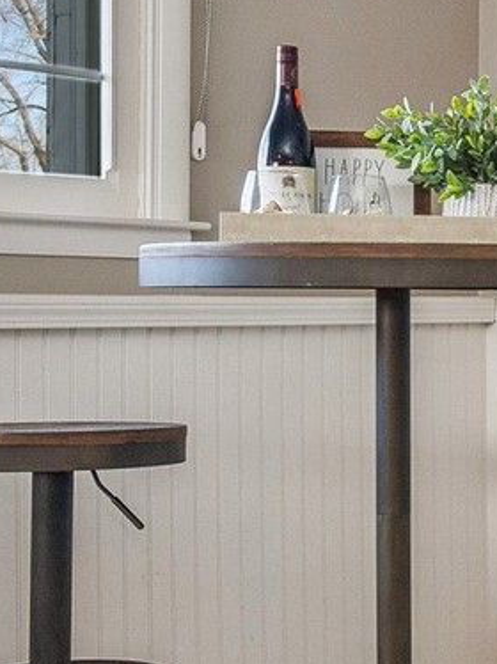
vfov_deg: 26.0
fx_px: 1437
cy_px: 366
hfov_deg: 16.8
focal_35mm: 75
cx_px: 852
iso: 250
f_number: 8
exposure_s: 1/10
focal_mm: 12
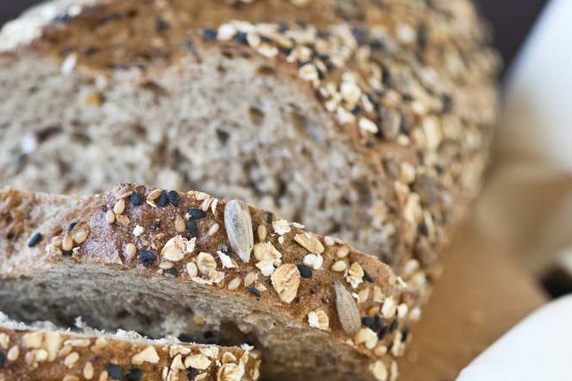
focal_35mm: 188
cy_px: 254
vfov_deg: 7.3
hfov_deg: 10.9
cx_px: 139
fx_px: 2986
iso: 200
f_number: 6.3
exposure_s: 1/6
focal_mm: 105
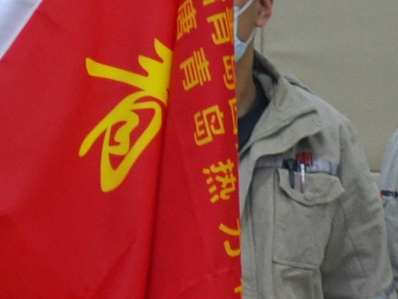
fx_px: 2104
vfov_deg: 8.0
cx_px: -503
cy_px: -38
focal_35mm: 183
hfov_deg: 9.7
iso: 400
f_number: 4.2
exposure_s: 1/80
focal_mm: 28
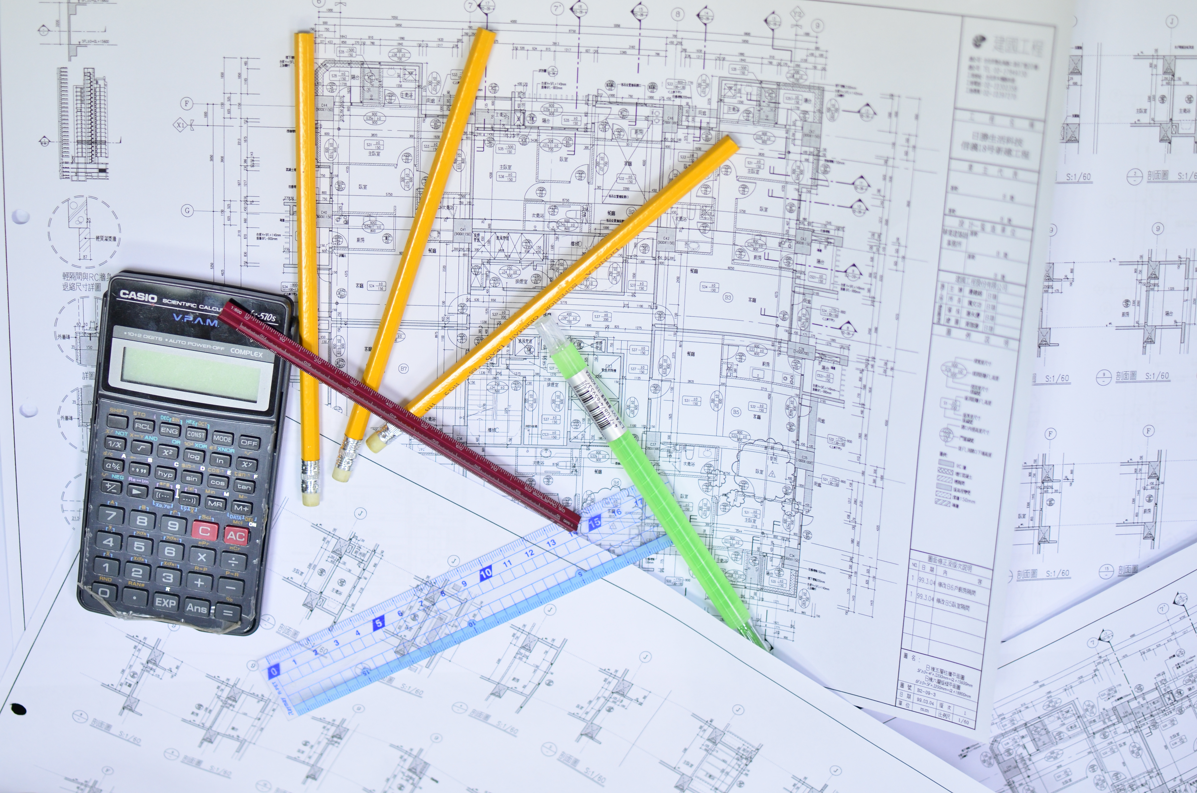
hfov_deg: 37.9
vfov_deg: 25.6
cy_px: 396
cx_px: 598
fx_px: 1742
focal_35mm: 52
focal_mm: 35
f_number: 2.4
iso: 500
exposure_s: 1/180
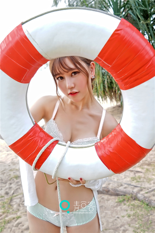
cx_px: 78
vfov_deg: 53.1
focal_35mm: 36
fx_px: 232
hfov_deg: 36.9
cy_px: 116
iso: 50
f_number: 4
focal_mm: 24
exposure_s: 1/90
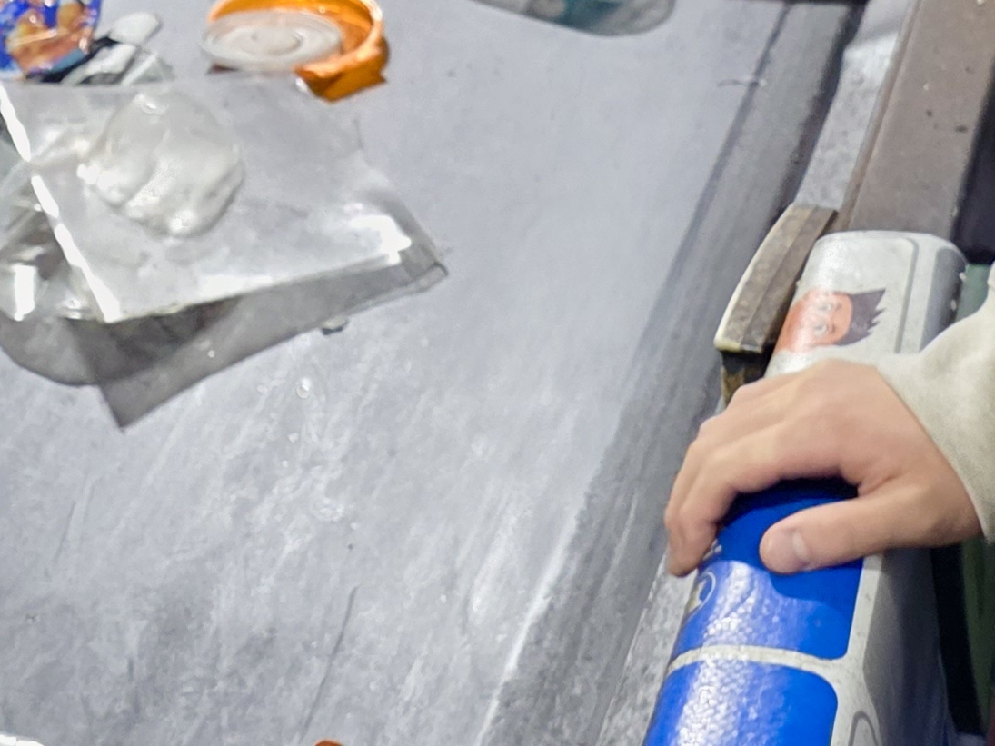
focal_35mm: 84
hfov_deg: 22.9
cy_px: -139
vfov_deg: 16.8
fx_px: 2414
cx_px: 169
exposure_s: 1/120
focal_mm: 6.25
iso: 500
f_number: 1.7
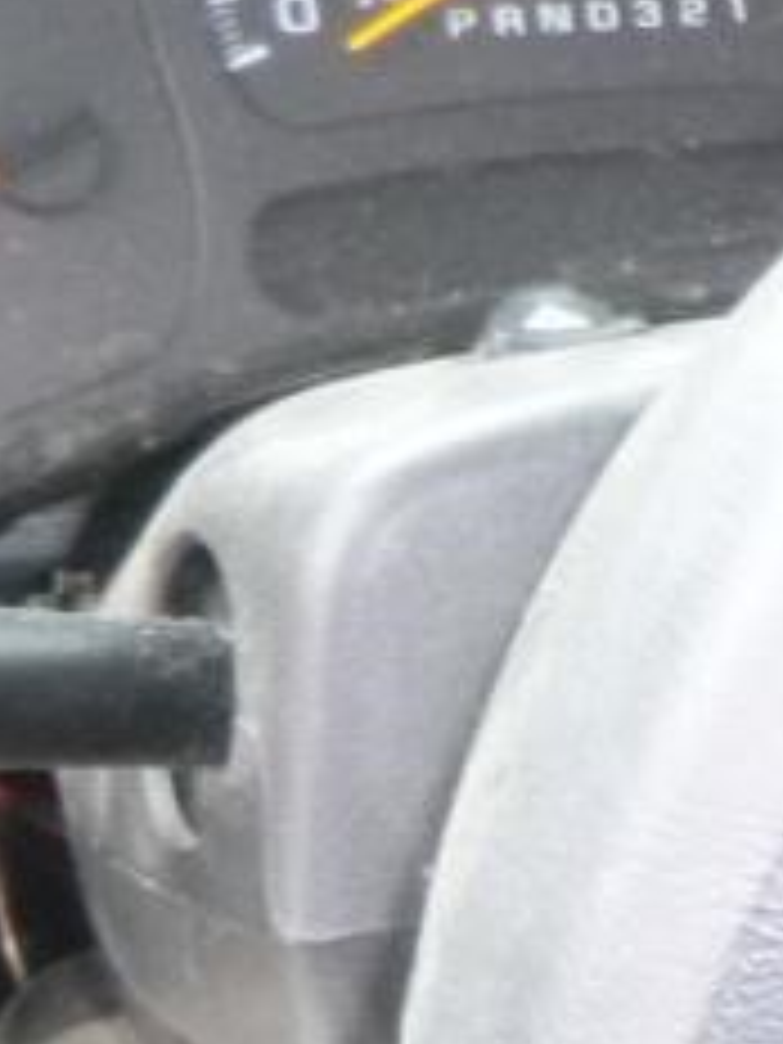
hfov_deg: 10.2
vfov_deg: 14.0
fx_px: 4162
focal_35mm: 138
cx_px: 1359
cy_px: 1125
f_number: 3.9
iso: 400
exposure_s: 1/60
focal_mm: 4.5
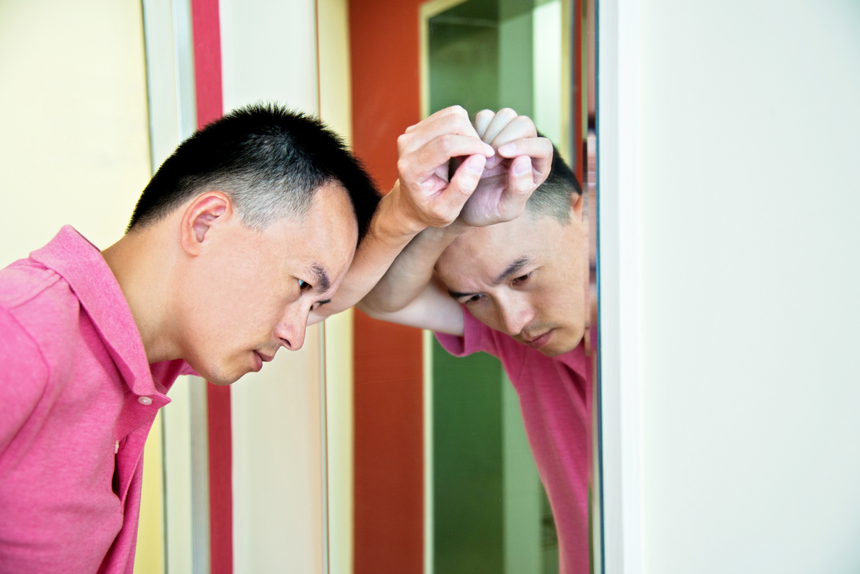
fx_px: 1051
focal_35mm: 44
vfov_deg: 30.5
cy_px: 287
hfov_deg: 44.5
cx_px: 430
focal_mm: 44
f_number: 4
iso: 800
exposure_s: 1/60
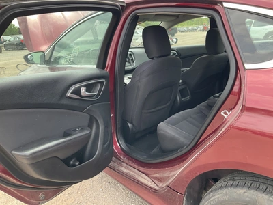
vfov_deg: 48.2
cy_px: 102
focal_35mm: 29
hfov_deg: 61.7
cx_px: 136
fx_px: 229
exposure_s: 1/170
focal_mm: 3
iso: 20
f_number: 1.8
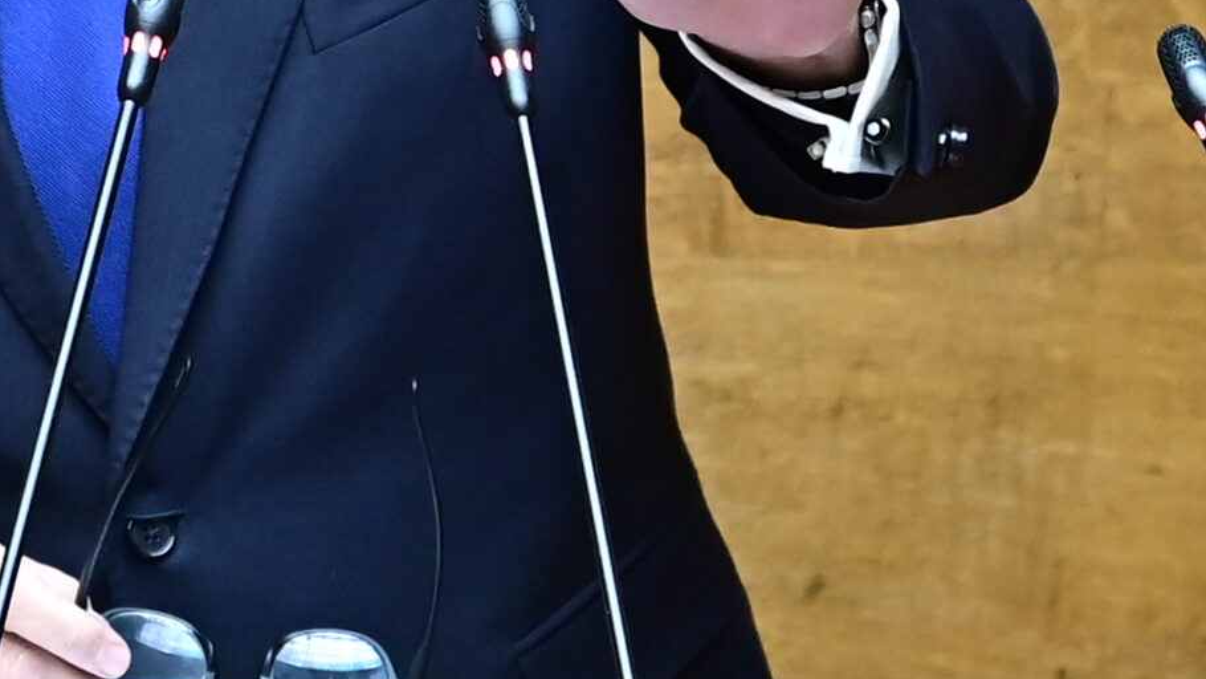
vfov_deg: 1.4
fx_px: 28270
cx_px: 380
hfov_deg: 2.4
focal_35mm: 884
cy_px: -64
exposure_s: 1/200
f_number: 3.2
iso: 800
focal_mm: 200
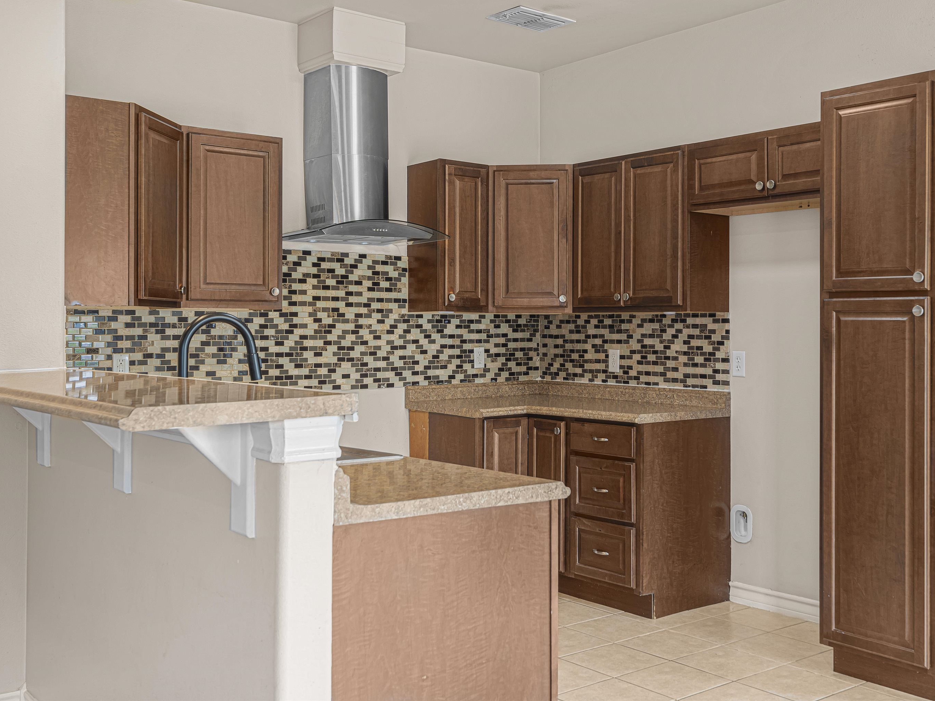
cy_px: 349
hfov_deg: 48.9
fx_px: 1026
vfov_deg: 37.7
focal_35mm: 38
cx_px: 510
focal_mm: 35
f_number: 9
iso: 200
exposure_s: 1
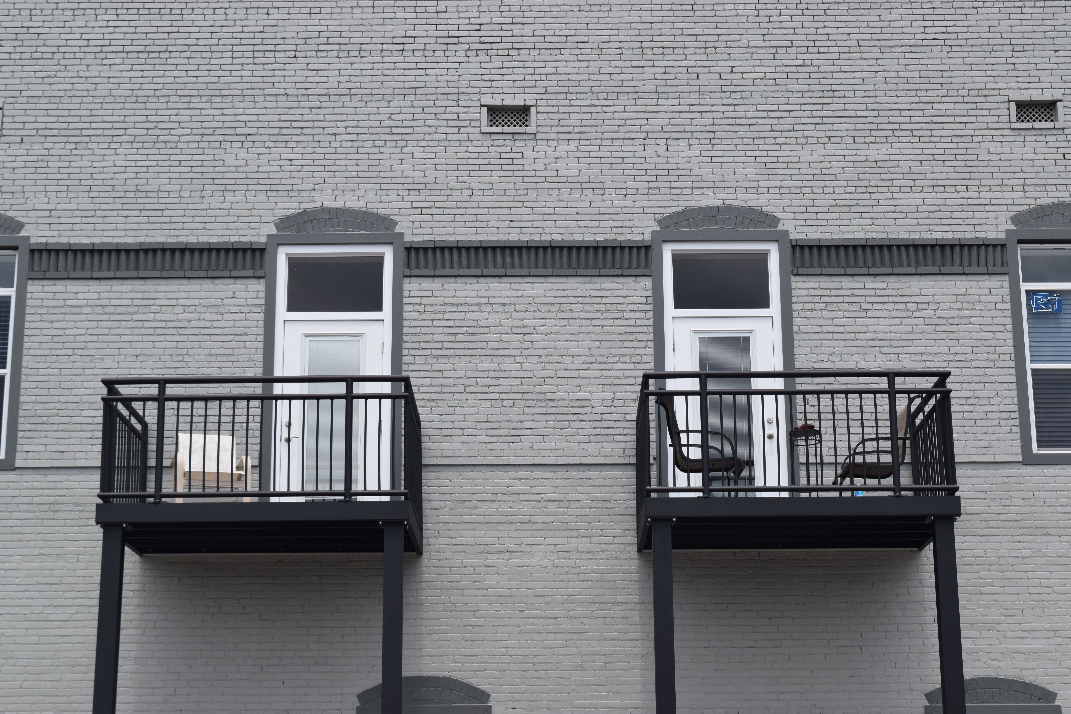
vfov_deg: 20.2
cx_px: 536
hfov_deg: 29.9
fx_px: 2008
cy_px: 357
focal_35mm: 68
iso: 200
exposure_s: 1/400
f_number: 10
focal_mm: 45
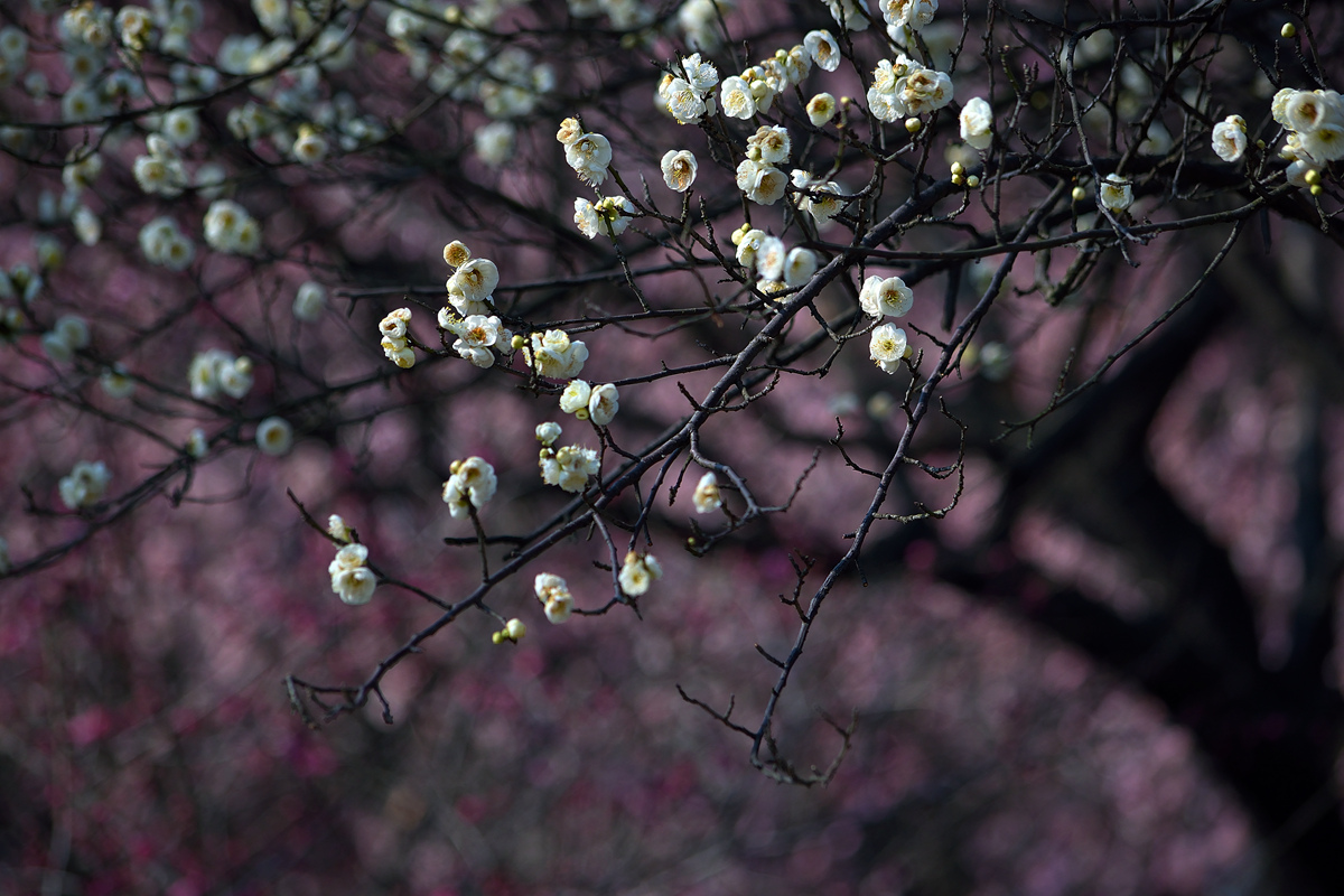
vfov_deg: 5.4
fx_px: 9519
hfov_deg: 8.1
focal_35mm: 255
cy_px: 448
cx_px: 672
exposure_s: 1/500
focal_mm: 170
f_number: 5.6
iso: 200
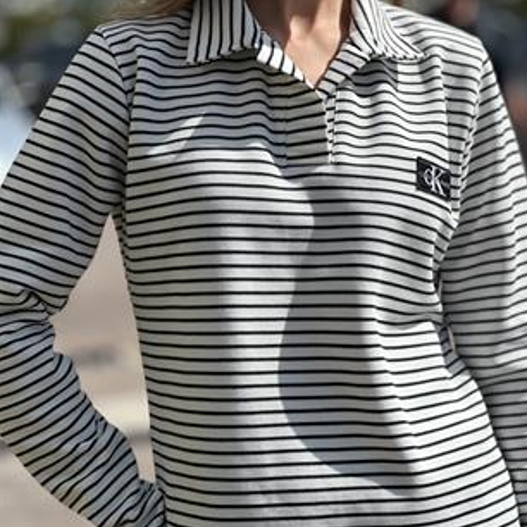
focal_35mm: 92
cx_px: 265
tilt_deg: -3.0
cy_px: 244
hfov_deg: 18.9
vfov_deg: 18.9
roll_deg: +3.9
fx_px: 1585
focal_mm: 9
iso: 32
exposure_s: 1/1597
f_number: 2.8
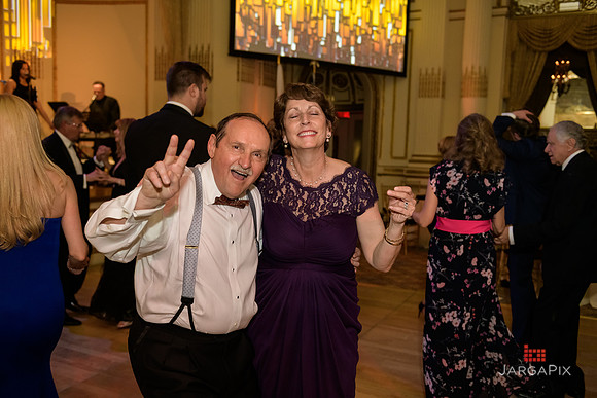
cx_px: 298
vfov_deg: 41.1
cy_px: 199
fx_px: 531
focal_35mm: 32
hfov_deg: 58.7
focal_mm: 32
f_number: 3.2
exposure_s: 1/125
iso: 1600
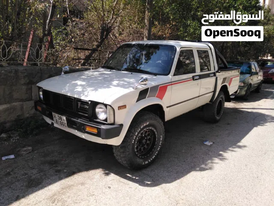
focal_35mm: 26
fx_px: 206
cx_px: 137
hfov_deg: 67.3
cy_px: 103
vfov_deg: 53.1
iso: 100
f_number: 1.8
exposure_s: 1/682
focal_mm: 3.62
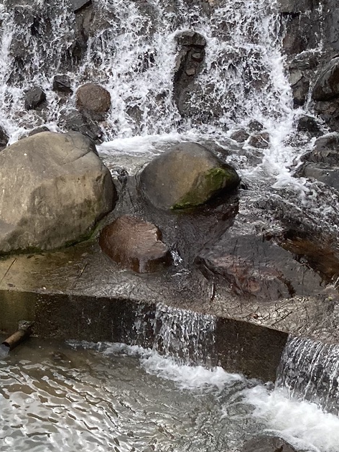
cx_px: -98
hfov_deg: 15.8
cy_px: 231
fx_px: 1162
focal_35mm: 89
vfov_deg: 22.0
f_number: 1.8
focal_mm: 3.99
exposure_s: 1/534
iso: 20
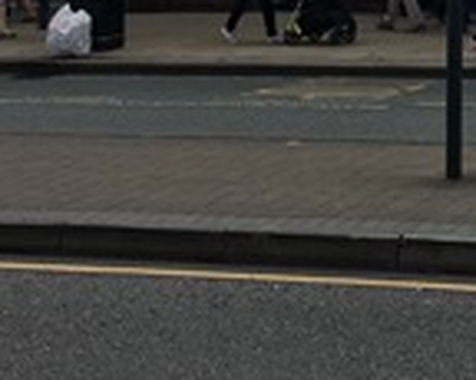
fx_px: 1675
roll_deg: -0.7
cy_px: -317
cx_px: 468
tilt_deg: +5.5
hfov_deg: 15.9
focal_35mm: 119
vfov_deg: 11.9
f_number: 2.2
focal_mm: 4.15
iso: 25
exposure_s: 1/2137
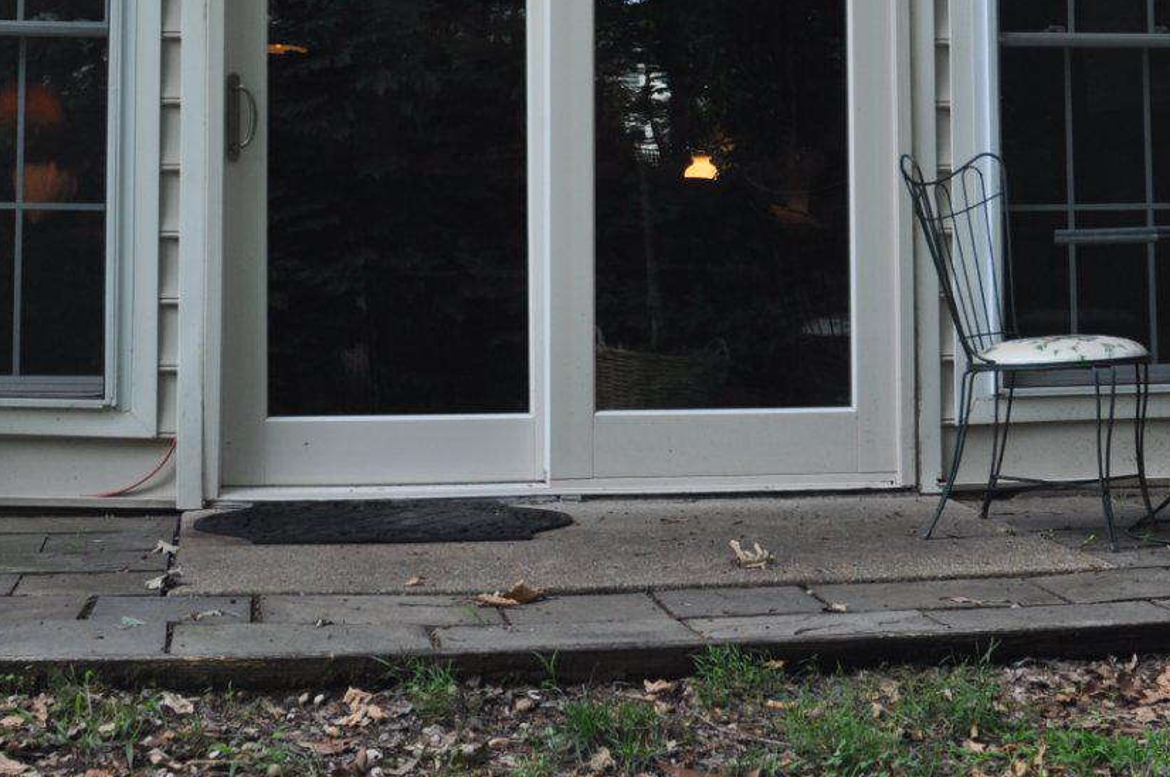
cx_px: 529
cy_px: -62
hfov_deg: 30.1
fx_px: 2175
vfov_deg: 19.5
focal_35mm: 67
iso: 200
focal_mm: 18
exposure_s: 1/125
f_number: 5.6
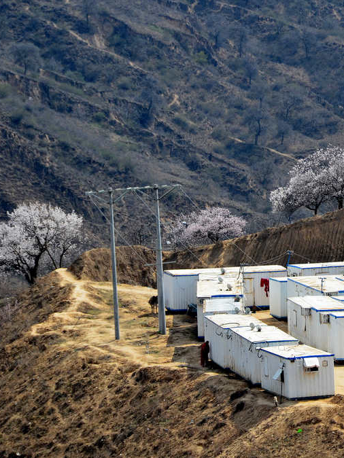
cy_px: 230
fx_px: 5787
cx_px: 322
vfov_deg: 4.5
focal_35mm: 437
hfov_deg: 3.4
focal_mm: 200
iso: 640
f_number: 13
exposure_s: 1/640
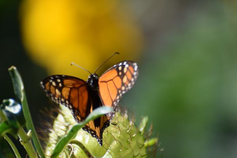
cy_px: 79
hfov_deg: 4.6
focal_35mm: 450
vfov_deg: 3.1
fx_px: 2962
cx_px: 118
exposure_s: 1/500
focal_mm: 300
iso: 200
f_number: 5.6
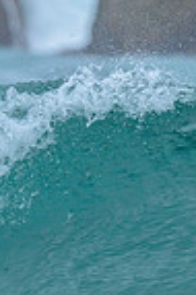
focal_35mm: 4462
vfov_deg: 0.5
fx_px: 36525
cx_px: -299
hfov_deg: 0.3
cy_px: 349
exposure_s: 1/2500
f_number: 6.3
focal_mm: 800
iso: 320
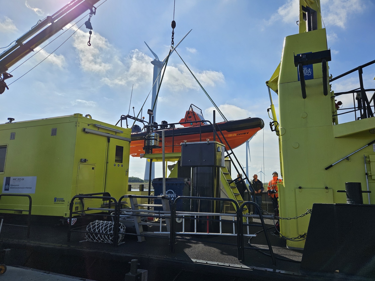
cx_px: 201
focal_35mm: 25
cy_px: 138
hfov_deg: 69.3
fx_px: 271
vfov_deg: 54.9
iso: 25
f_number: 1.8
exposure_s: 1/3945
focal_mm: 5.4
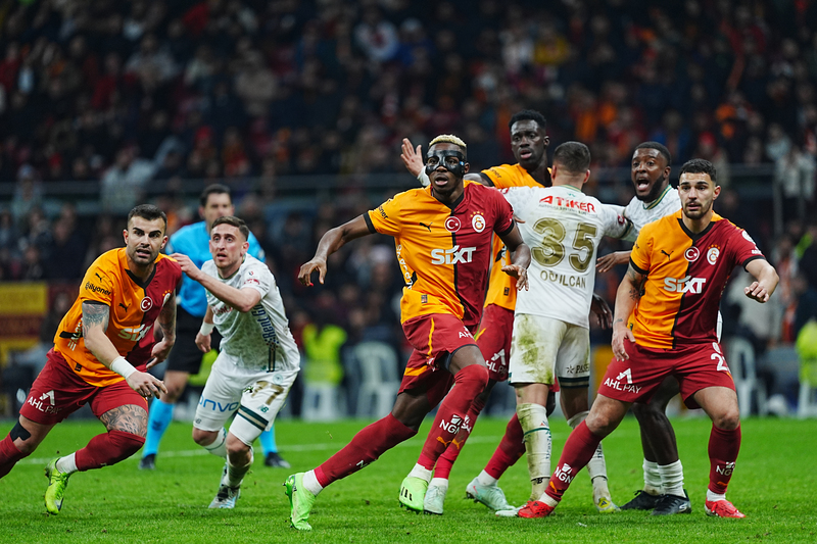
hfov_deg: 6.9
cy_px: 272
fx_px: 6806
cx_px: 408
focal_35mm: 300
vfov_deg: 4.6
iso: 1250
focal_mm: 300
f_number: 2.8
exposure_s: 1/1600
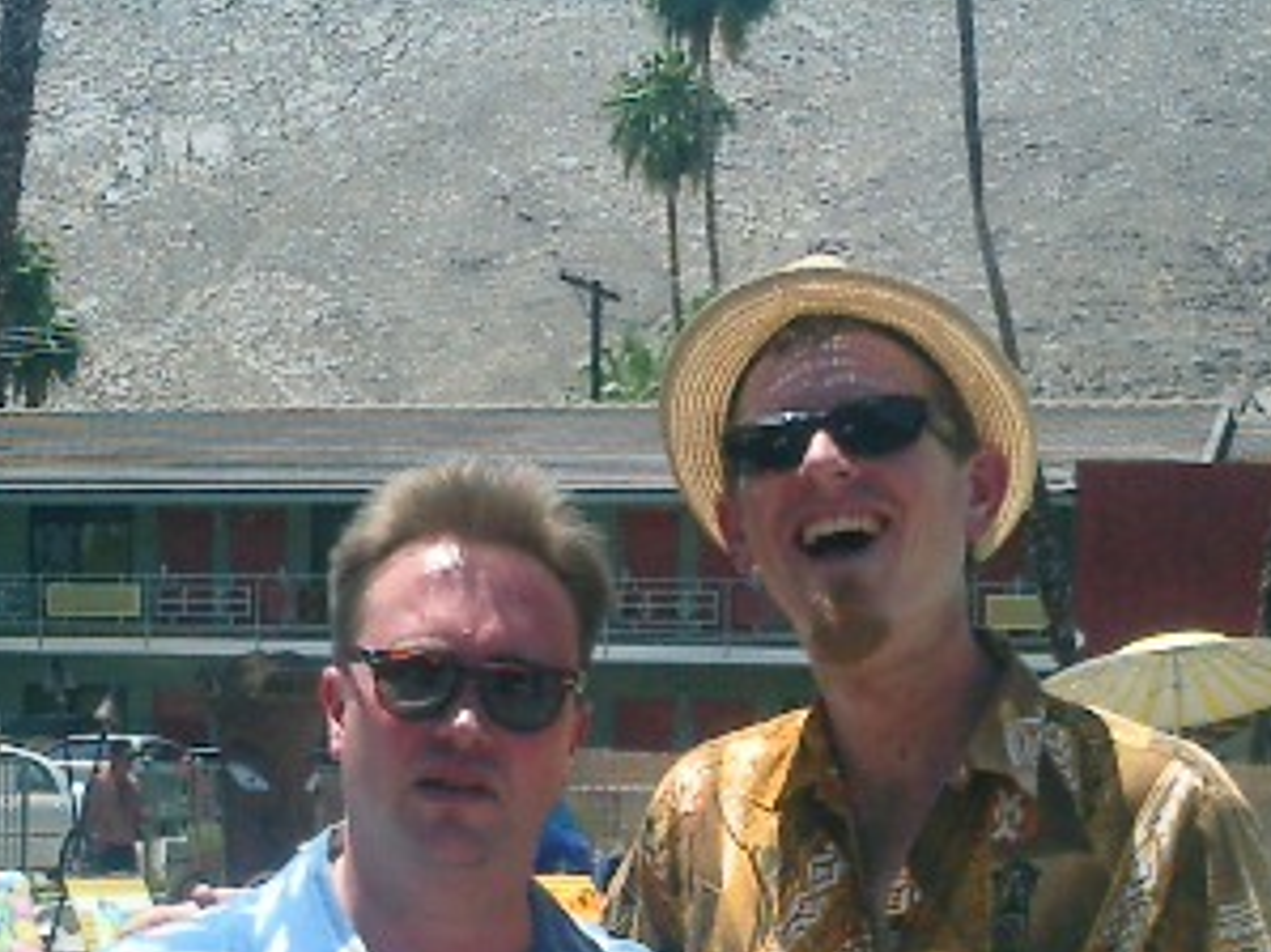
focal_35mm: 77
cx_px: 697
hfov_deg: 25.3
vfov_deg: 18.5
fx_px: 2826
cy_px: 999
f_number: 3.2
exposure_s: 1/1250
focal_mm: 7.5
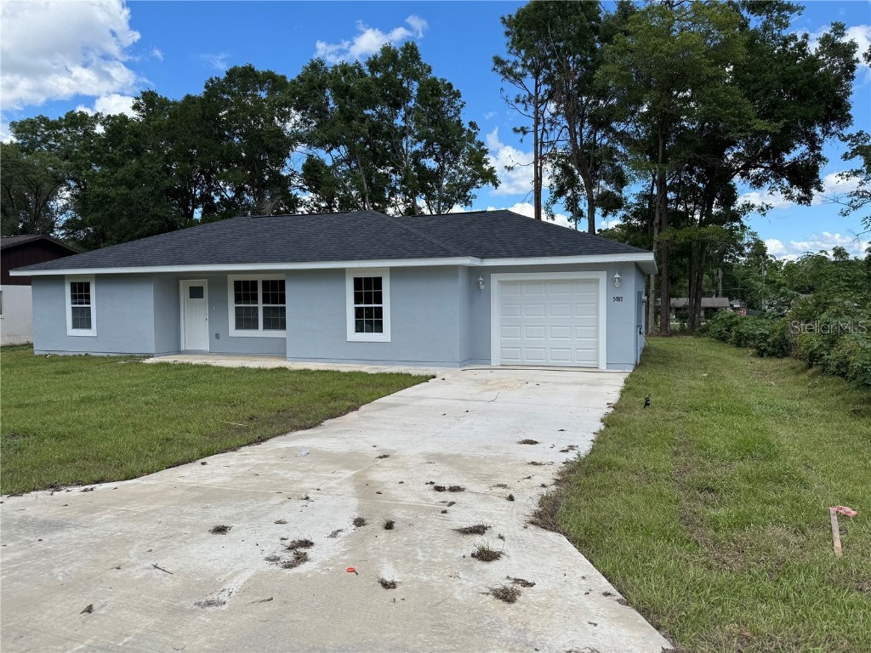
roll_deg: +0.2
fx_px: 604
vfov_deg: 56.8
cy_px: 326
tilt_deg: -2.2
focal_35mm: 24
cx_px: 436
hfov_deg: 71.6
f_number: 1.78
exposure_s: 1/3247
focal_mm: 6.76
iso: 80
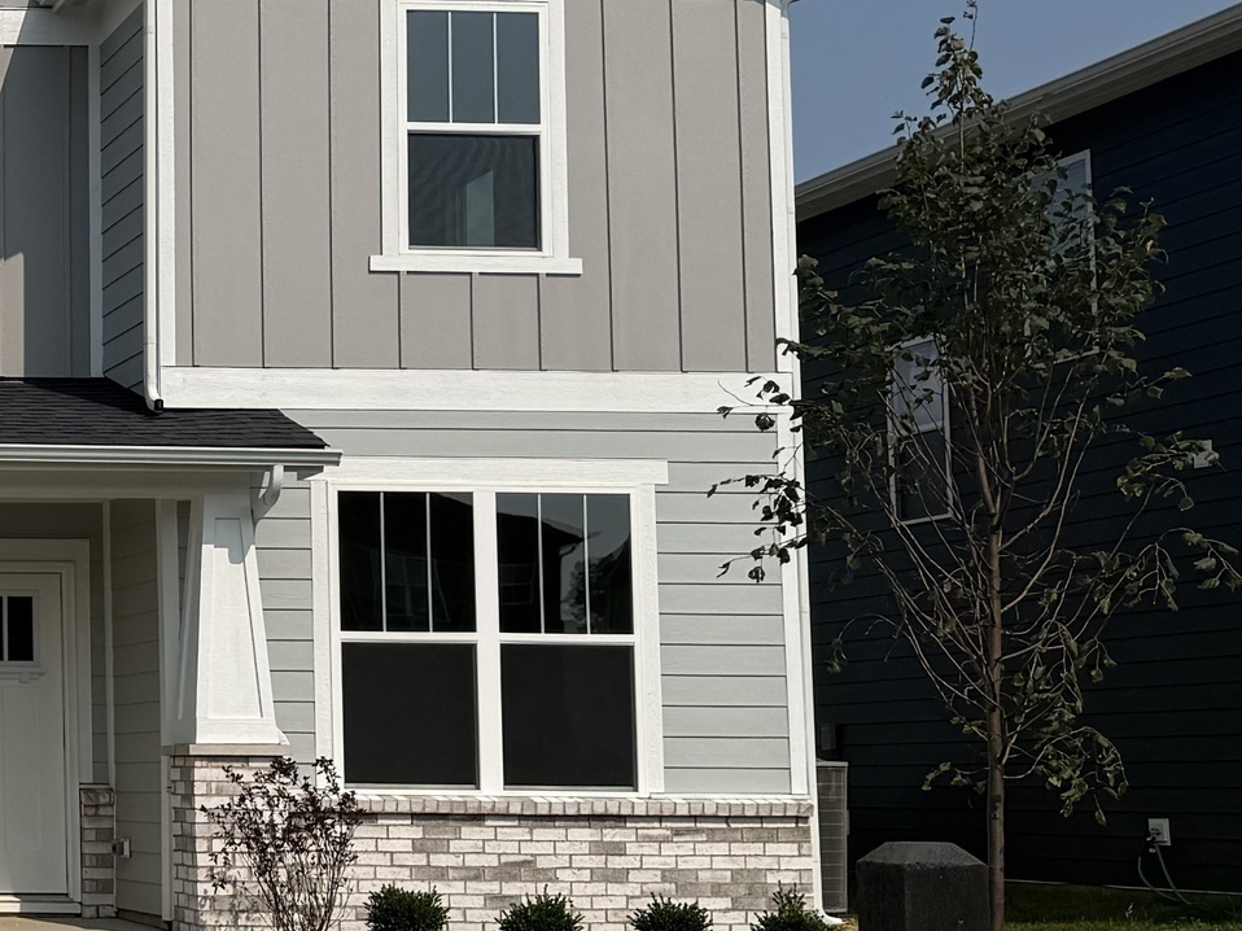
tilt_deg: +3.8
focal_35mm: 77
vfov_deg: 19.1
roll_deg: -1.1
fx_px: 2762
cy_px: 511
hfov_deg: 21.9
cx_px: -522
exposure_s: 1/11905
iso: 80
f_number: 1.78
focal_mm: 6.76
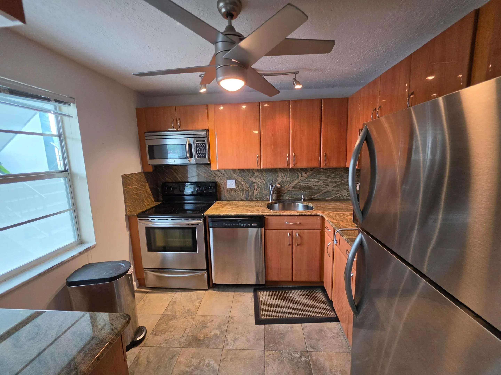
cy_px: 188
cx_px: 250
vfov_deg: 89.9
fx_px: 188
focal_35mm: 13
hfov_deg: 106.2
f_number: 1.9
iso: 250
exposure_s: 1/120
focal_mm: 2.2
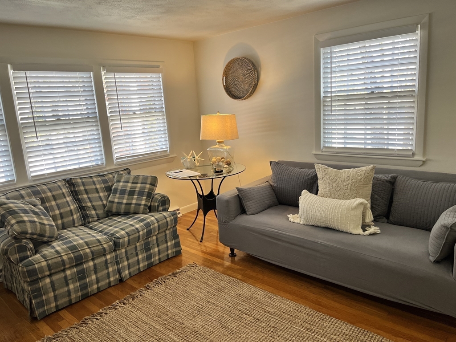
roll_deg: +3.8
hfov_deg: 67.3
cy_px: 171
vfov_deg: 53.1
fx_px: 343
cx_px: 228
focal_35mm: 26
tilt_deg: -10.8
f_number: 1.6
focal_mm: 5.1
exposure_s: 1/120
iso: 100
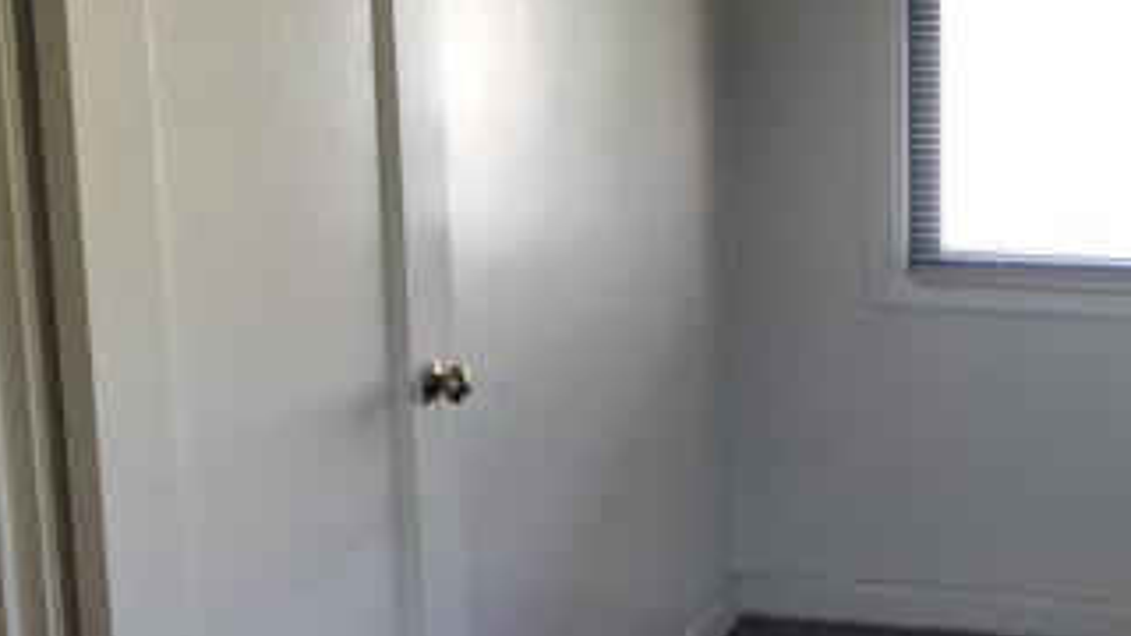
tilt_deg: -9.8
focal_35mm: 61
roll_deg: +0.7
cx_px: 912
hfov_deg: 33.3
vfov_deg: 19.6
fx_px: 1829
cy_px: 155
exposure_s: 1/40
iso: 25
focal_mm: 3.99
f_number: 1.8
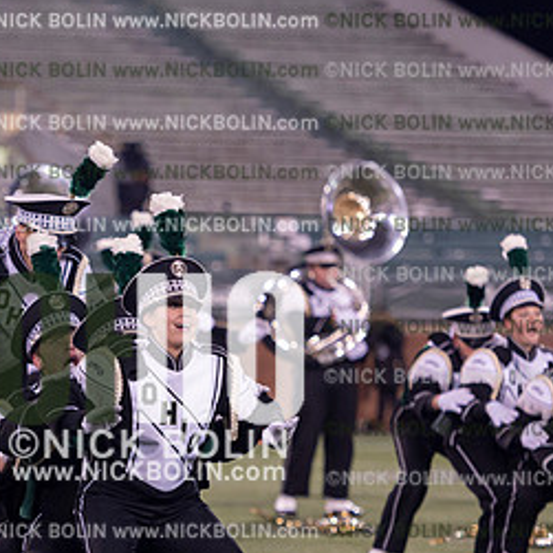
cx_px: 148
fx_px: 4790
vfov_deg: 6.6
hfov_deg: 6.6
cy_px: 378
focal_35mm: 265
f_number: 2.8
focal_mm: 135
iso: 2500
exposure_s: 1/1250
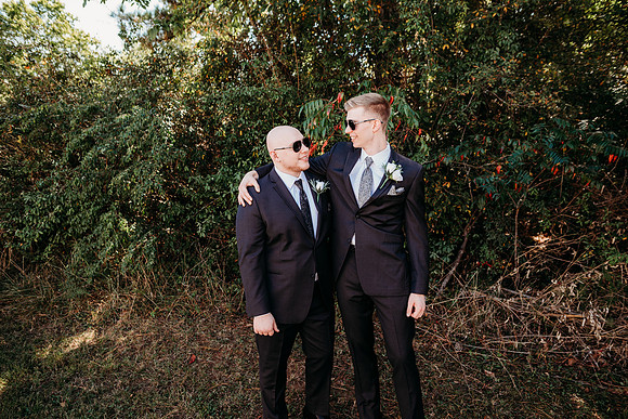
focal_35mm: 24
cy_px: 210
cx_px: 314
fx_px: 419
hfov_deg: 73.7
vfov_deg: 53.2
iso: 200
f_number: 2.8
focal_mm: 24
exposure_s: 1/400
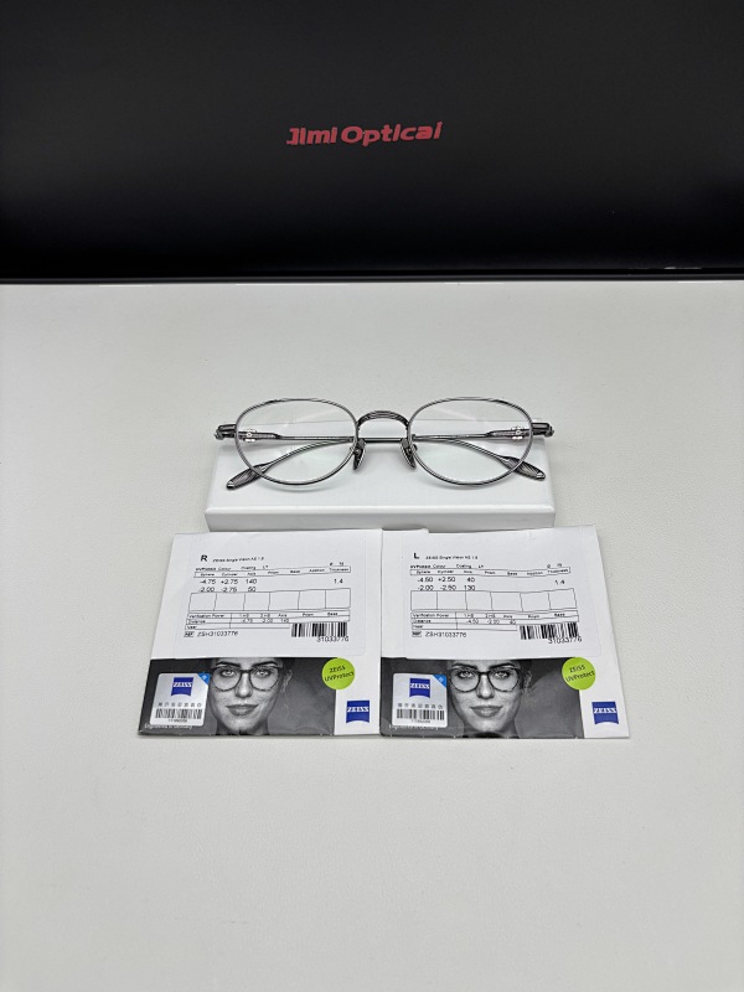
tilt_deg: -51.4
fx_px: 745
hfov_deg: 53.1
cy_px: 496
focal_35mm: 26
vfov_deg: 67.3
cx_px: 372
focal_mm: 5.96
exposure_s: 1/136
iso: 32
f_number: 1.6
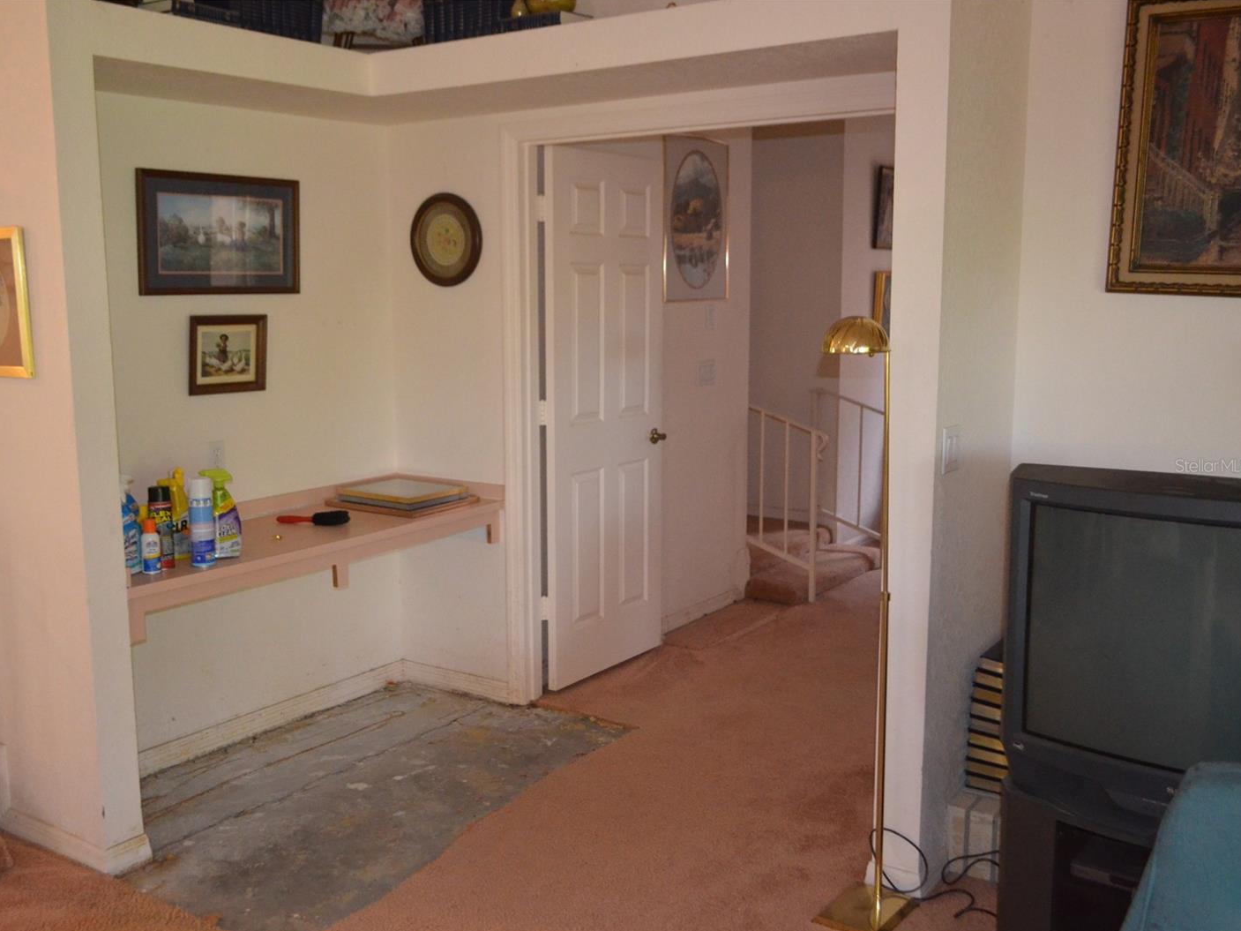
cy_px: 466
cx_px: 548
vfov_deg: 39.7
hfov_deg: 51.2
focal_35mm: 36
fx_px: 1291
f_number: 3.8
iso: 3200
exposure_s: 1/60
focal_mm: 22
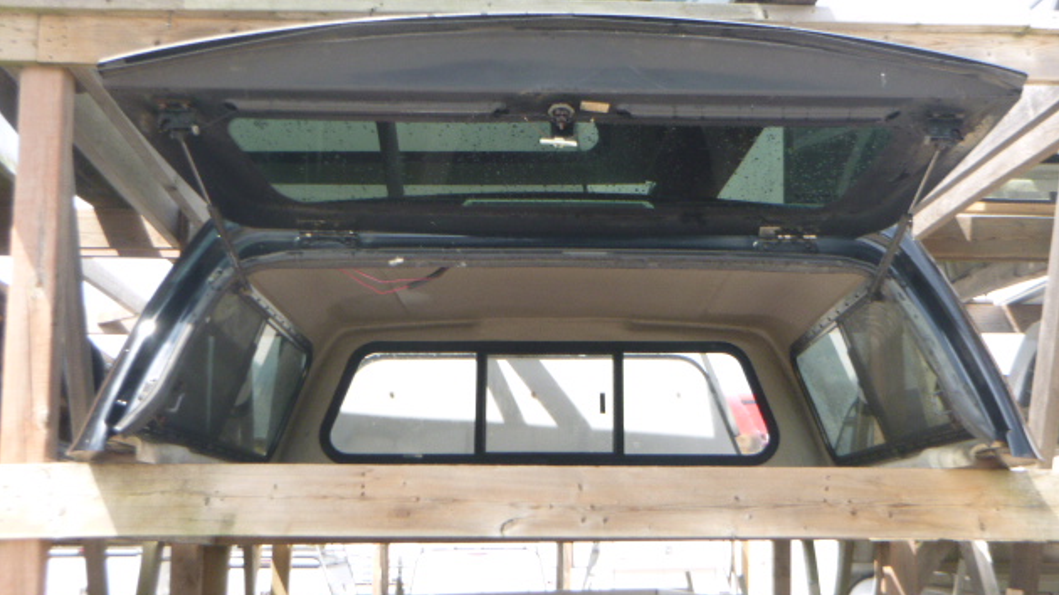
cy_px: 255
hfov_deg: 39.9
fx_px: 1460
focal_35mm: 52
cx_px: 535
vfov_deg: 23.0
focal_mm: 8.4
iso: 100
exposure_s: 1/80
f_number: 4.8
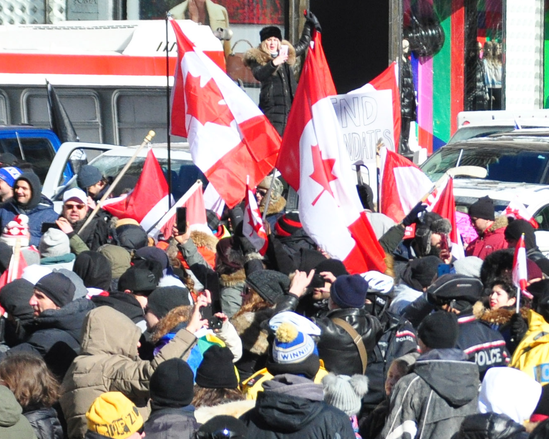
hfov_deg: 6.4
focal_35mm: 297
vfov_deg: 5.2
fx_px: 4817
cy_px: 413
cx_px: 830
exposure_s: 1/2500
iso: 800
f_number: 6.3
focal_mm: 65
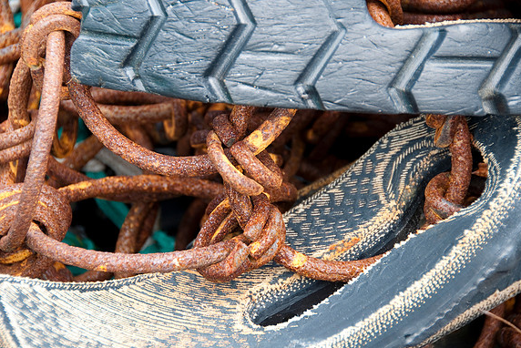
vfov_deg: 8.1
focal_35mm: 170
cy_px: 174
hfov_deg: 12.1
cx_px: 262
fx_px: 2461
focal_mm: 112
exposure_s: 1/100
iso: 200
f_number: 5.3
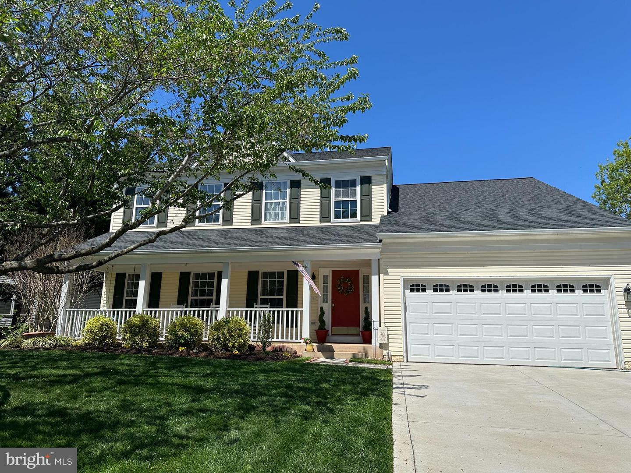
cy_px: 236
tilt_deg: +11.8
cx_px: 316
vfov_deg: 56.8
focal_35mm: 24
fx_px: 437
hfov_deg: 71.6
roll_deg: -0.7
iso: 80
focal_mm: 6.86
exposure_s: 1/5848
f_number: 1.78
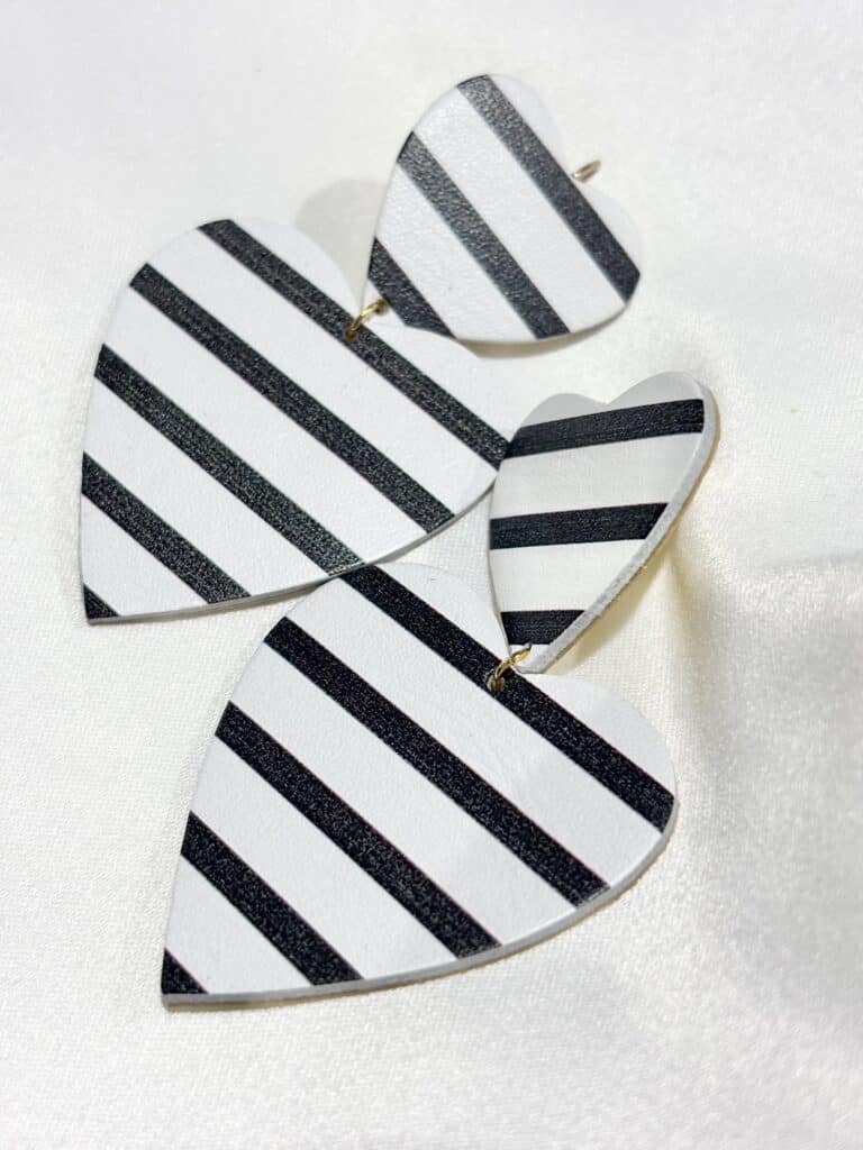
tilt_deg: -30.4
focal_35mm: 52
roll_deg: +7.7
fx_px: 1729
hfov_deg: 28.0
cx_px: 432
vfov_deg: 36.8
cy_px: 575
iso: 32
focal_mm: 5.96
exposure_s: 1/258
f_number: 1.6
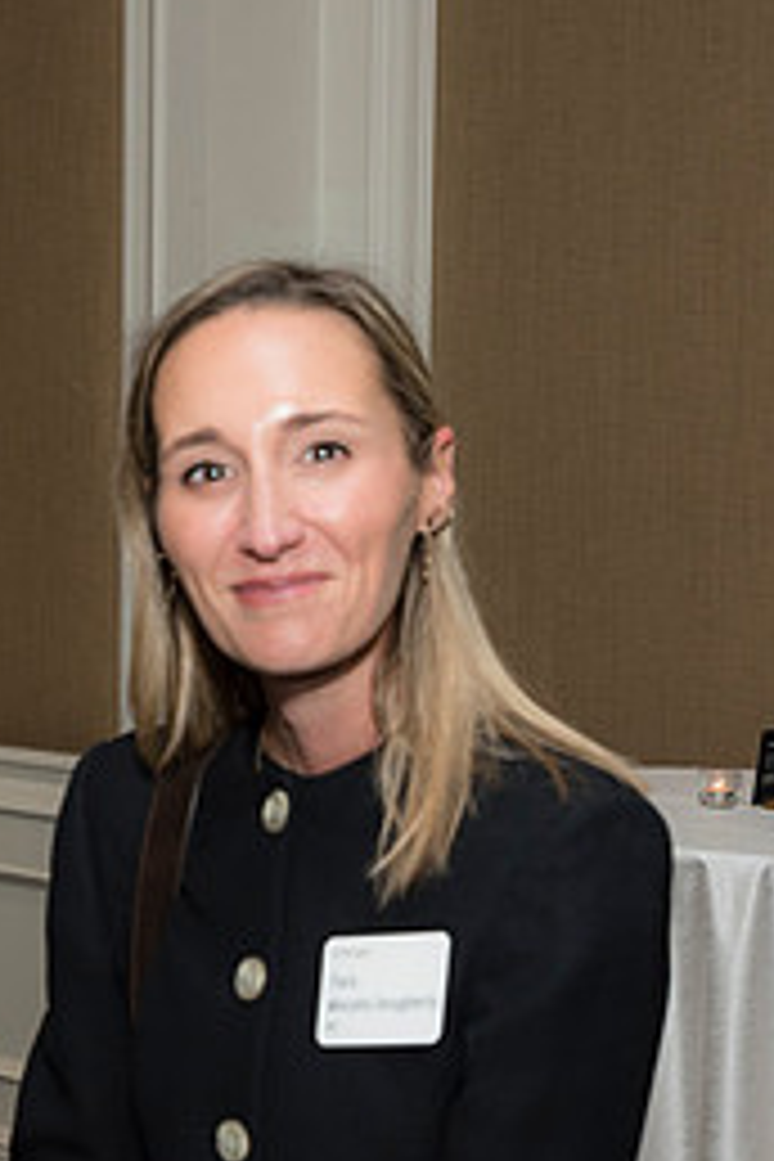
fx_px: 2612
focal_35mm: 81
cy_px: 754
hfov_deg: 16.6
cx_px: 81
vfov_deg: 25.0
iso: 800
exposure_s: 1/125
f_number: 5.6
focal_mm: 36
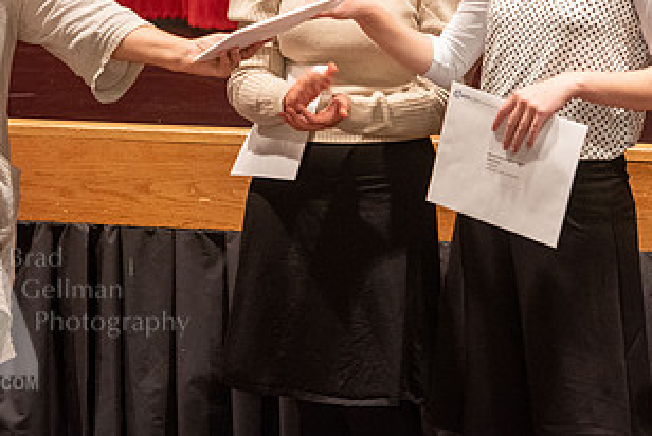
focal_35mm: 254
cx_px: 360
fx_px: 4604
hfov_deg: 8.1
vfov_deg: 5.4
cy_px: 43
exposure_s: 1/80
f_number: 2.8
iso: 2500
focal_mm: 135
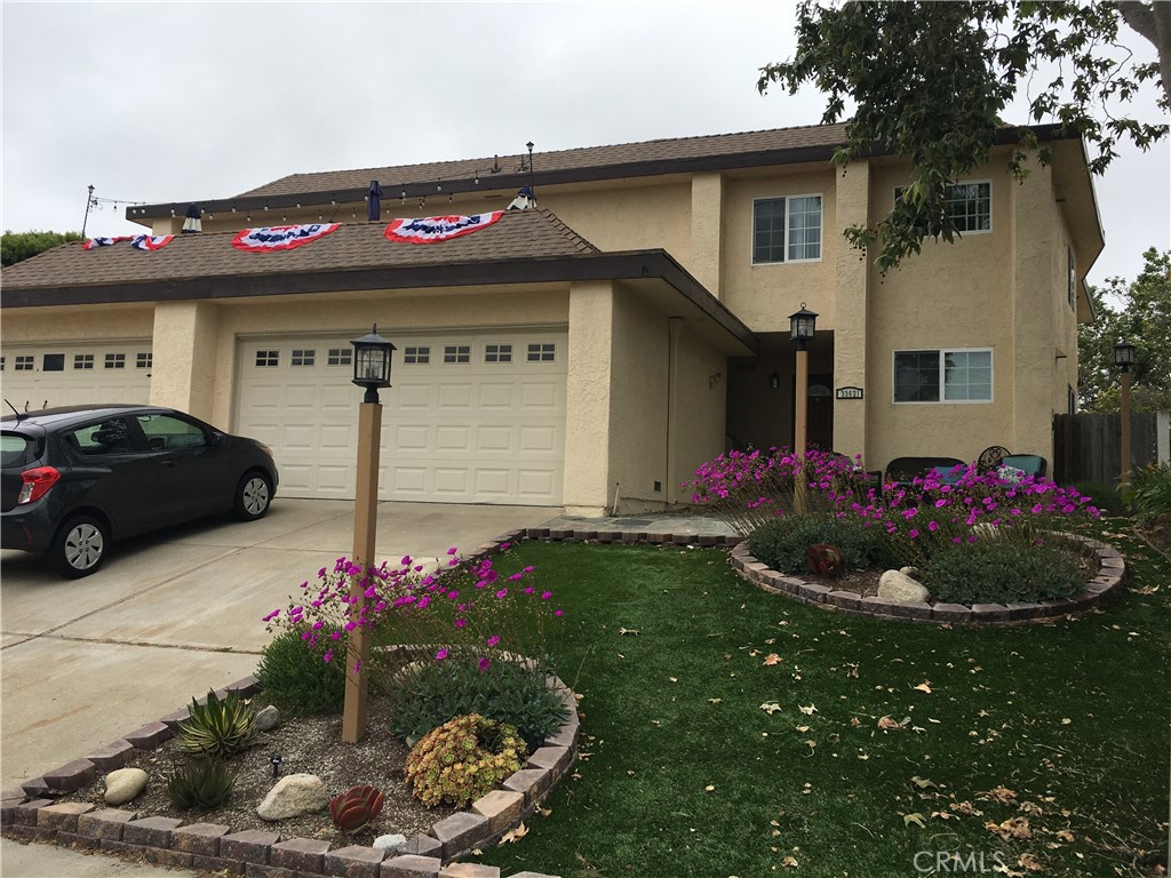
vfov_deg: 48.2
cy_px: 439
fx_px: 981
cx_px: 586
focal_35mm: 29
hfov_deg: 61.7
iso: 25
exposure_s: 1/1538
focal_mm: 4.15
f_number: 2.2
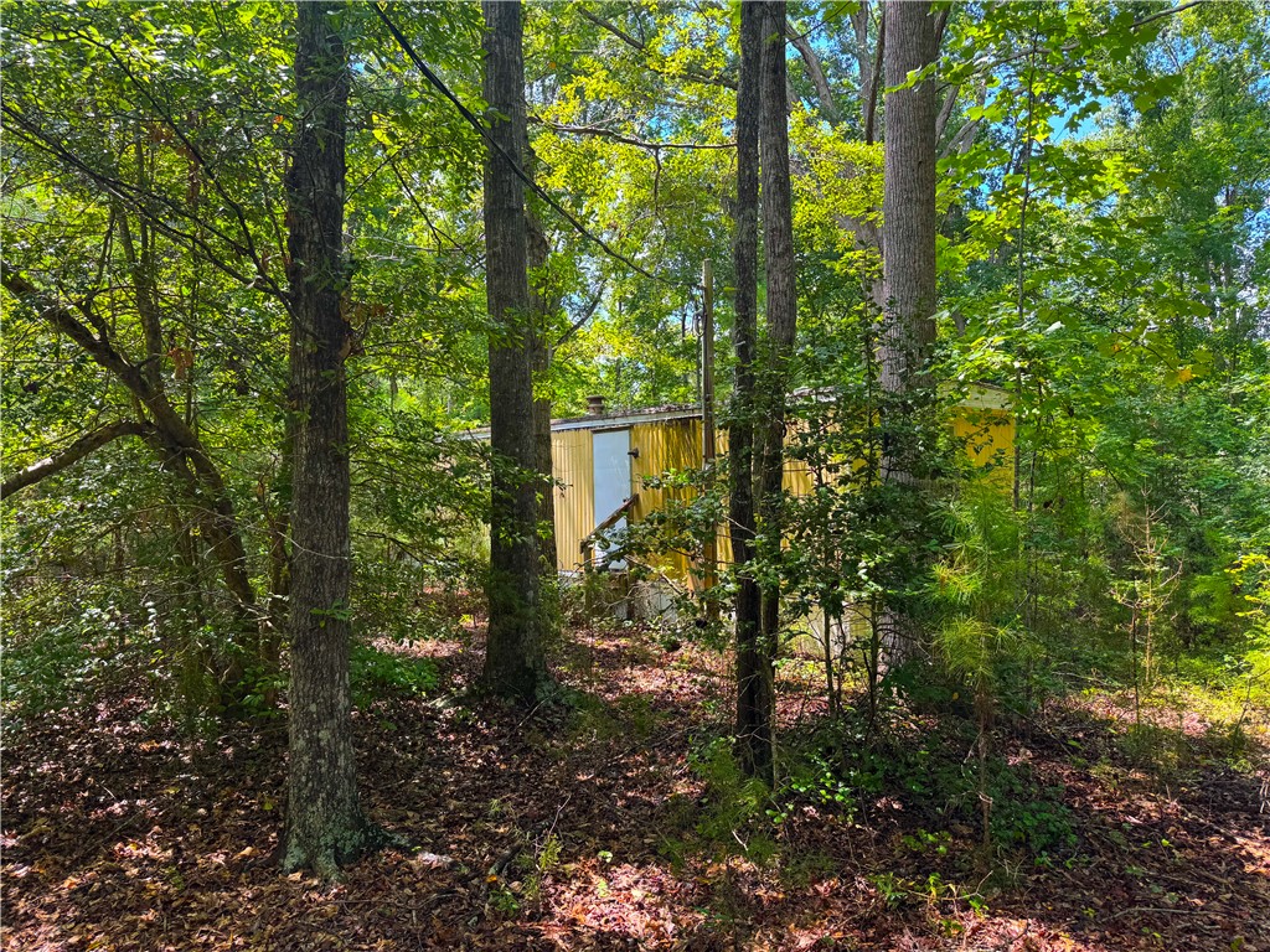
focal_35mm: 24
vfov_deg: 56.8
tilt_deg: +0.2
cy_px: 476
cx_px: 635
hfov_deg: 71.6
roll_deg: +0.0
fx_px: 881
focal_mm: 6.76
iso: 80
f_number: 1.78
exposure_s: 1/282
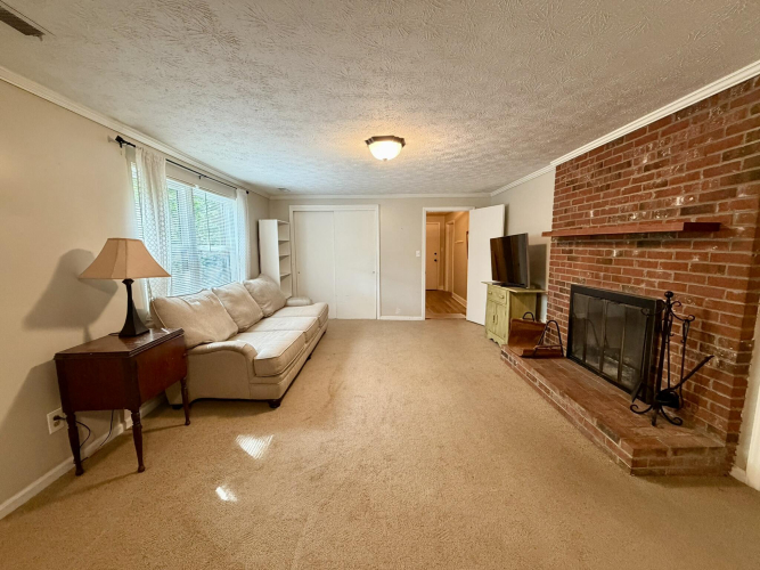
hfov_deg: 102.1
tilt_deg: -7.4
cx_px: 380
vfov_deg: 85.7
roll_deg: +0.2
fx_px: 307
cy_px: 285
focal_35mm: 14
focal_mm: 2.22
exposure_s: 1/60
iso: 500
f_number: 2.2
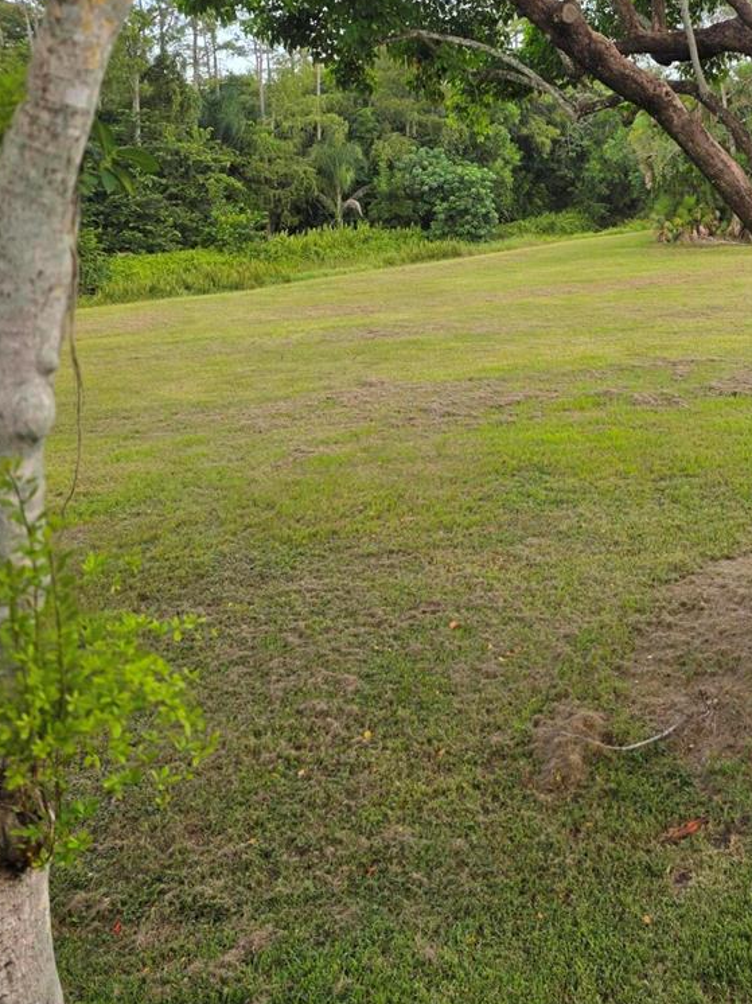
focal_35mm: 37
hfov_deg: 37.6
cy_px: 252
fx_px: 1072
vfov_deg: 48.2
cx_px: 574
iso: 25
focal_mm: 6.3
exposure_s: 1/359
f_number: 1.7
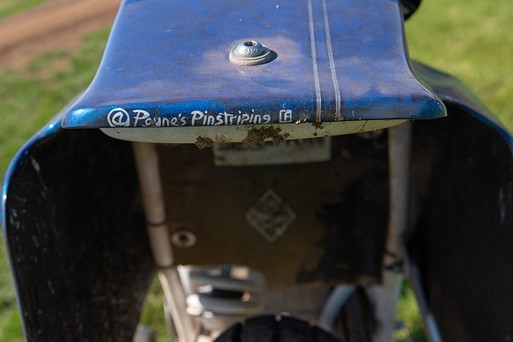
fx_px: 825
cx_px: 204
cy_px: 143
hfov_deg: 34.4
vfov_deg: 23.4
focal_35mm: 58
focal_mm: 48
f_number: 8
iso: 100
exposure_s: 1/200
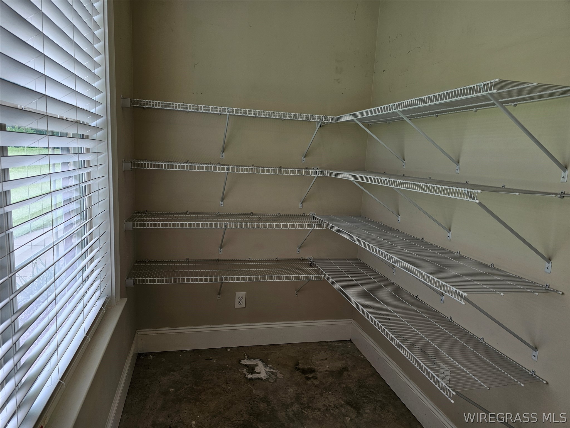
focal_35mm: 23
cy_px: 214
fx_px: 379
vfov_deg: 58.9
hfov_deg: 73.9
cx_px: 285
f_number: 1.7
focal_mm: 6.3
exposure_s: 1/120
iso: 25
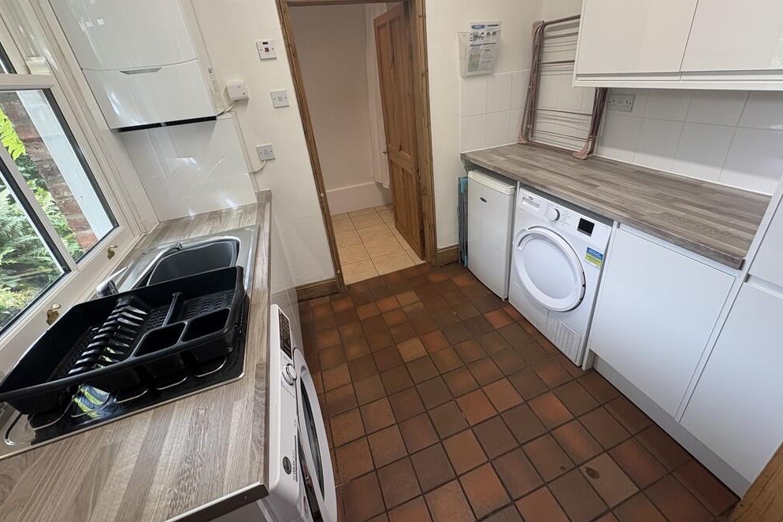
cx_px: 398
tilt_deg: -24.7
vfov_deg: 76.9
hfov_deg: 100.4
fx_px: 326
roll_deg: +5.8
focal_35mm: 15
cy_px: 224
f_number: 2.2
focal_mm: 2.22
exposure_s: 1/100
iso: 160
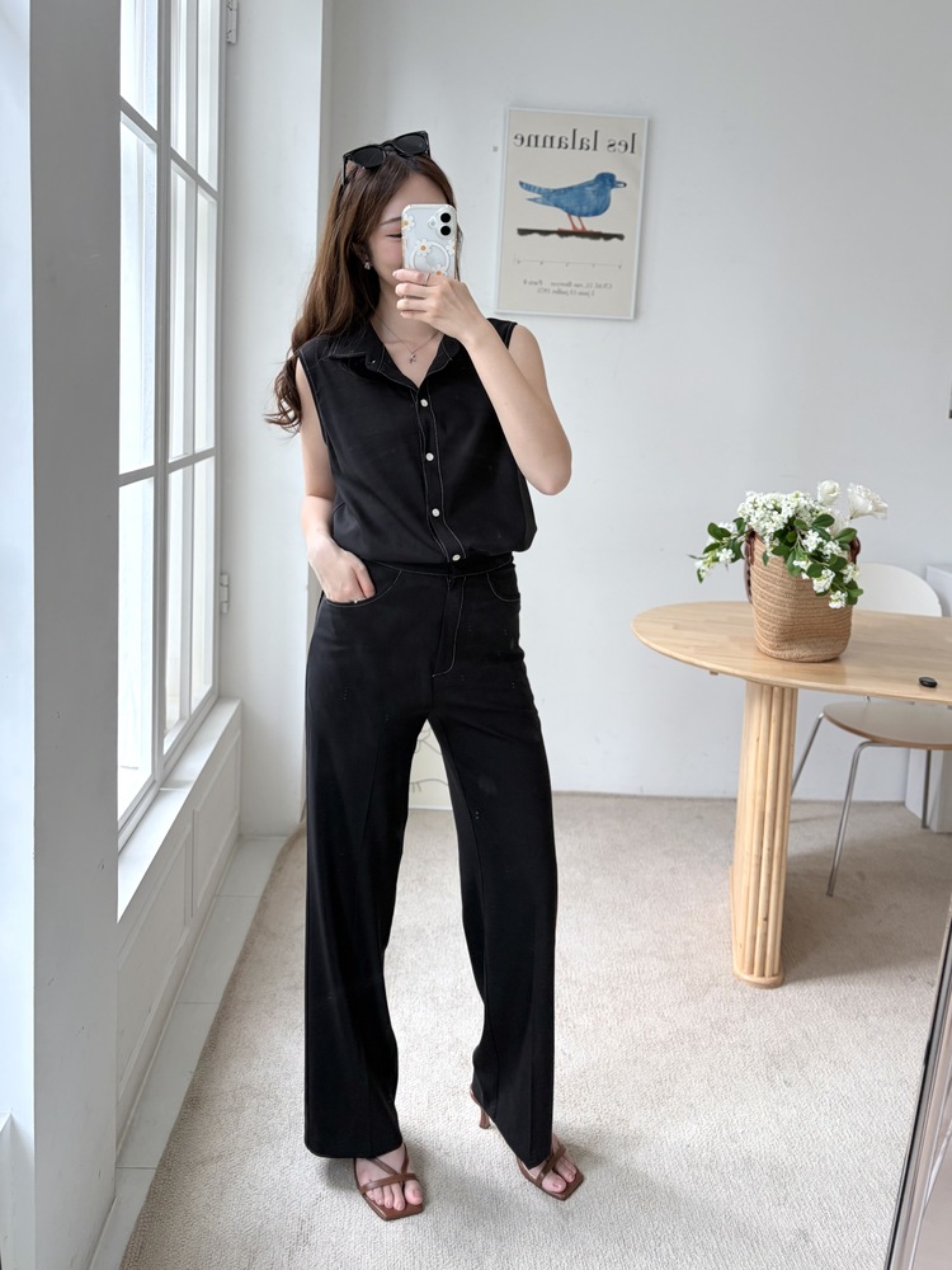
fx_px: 953
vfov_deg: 67.3
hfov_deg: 53.1
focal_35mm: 26
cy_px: 635
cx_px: 476
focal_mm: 5.96
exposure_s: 1/120
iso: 100
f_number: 1.6
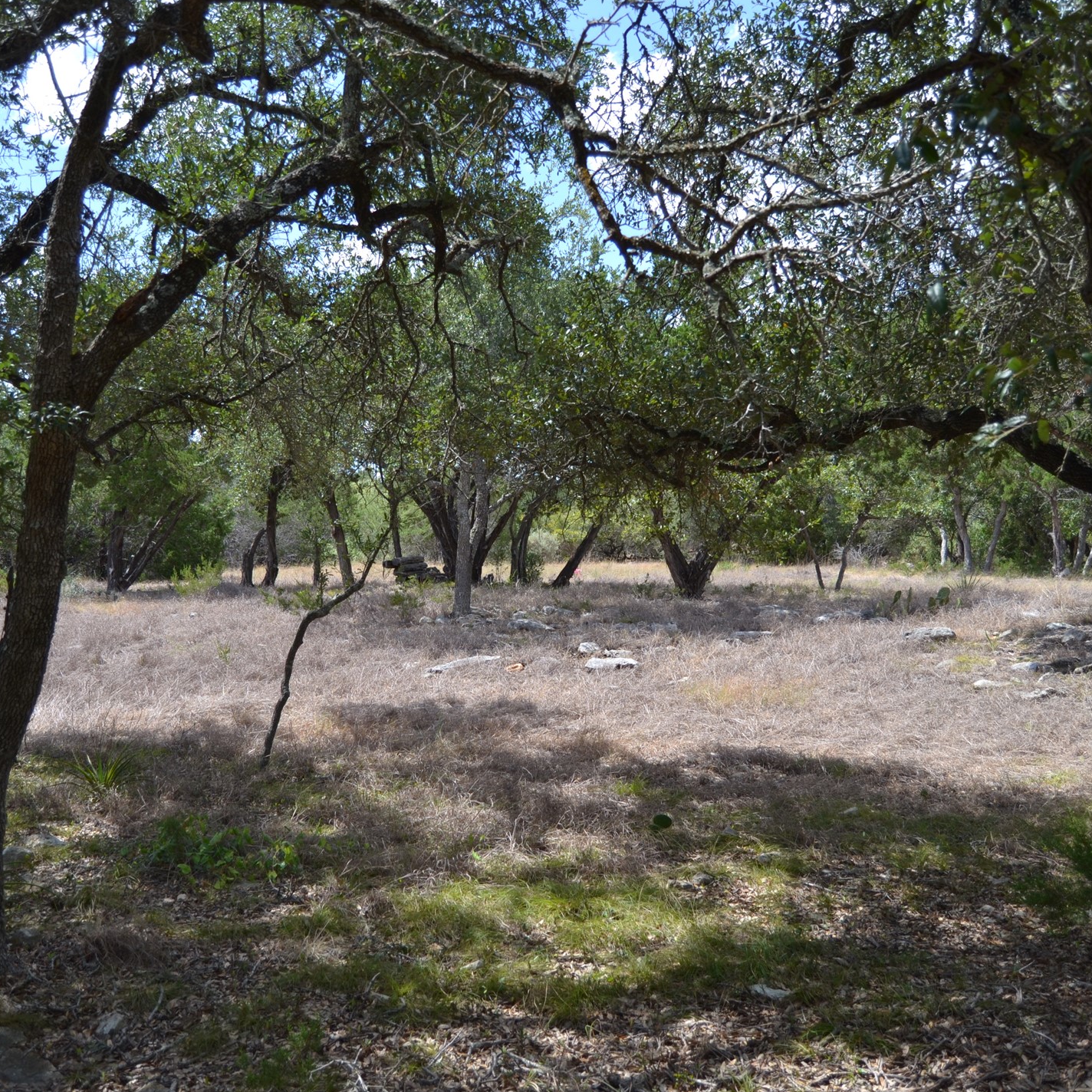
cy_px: 540
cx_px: 508
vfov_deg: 47.2
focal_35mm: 35
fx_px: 1249
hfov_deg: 47.2
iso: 100
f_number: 3.5
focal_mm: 18
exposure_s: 1/640
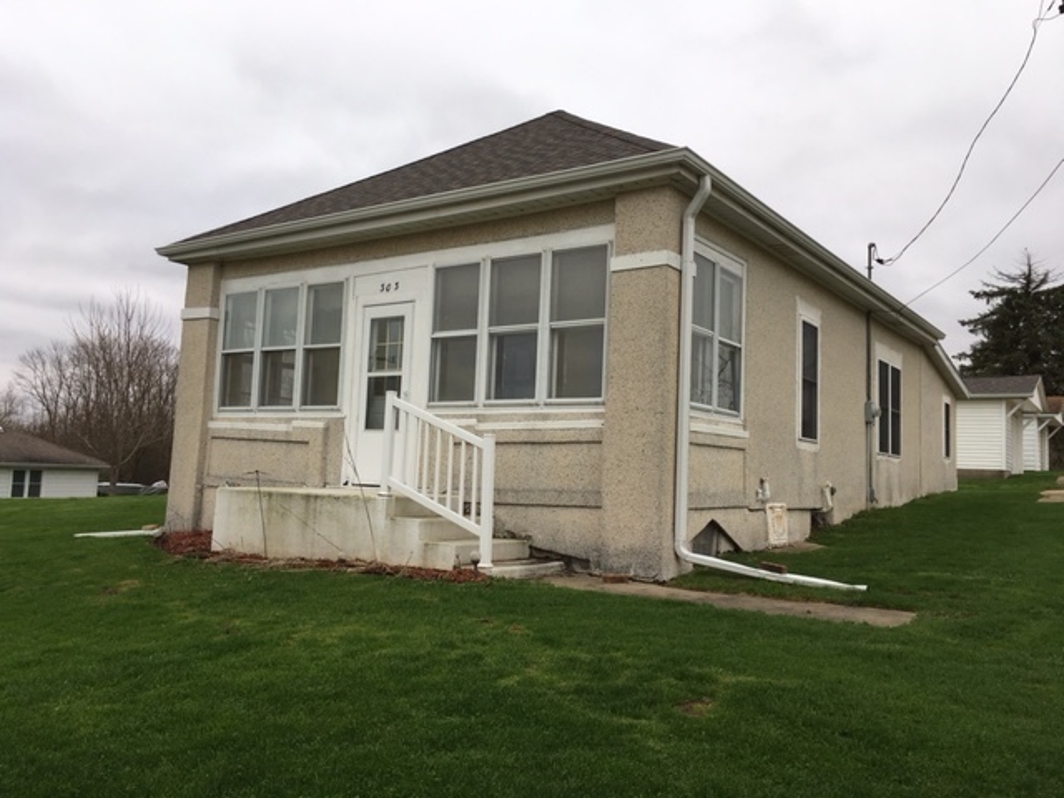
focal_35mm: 29
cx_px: 532
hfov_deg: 61.7
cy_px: 399
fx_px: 891
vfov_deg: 48.2
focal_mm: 4.15
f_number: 2.2
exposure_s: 1/178
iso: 25
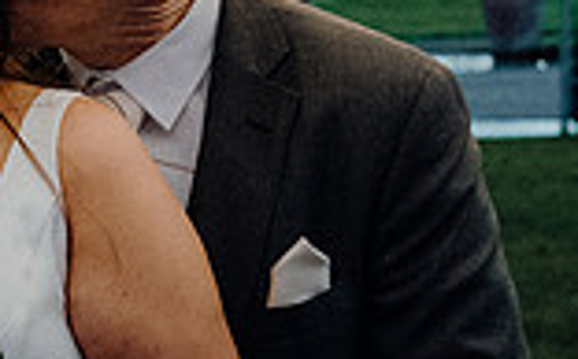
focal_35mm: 148
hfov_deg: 14.0
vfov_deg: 8.8
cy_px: 113
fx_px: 2328
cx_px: 26
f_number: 3.5
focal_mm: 26
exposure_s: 1/160
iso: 5000
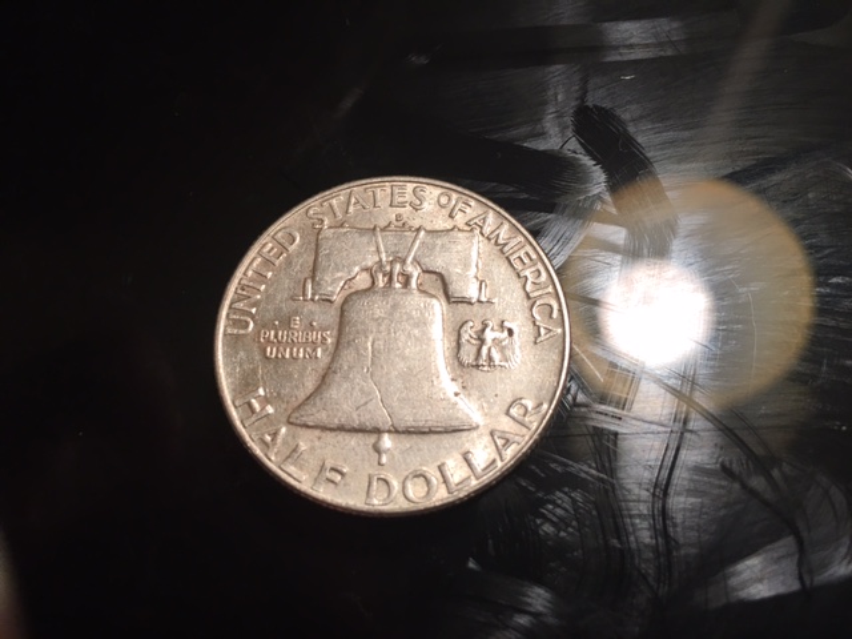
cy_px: 320
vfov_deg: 48.2
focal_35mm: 29
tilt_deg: -69.5
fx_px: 714
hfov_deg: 61.7
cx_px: 426
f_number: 2.2
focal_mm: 4.15
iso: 32
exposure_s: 1/30
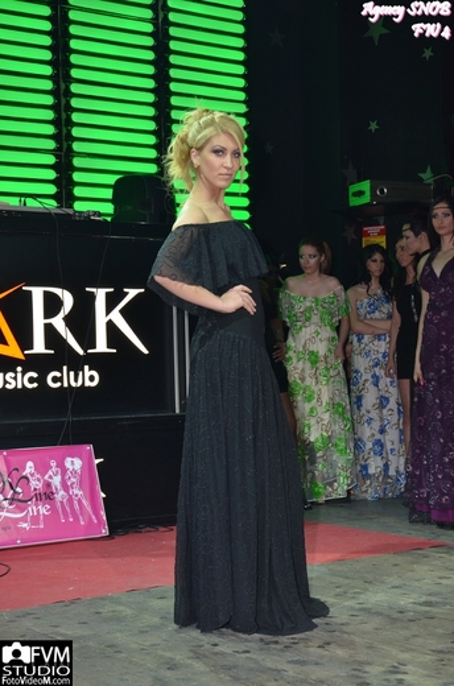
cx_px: 227
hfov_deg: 23.7
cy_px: 343
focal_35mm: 57
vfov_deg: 35.1
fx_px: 1084
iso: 640
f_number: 6.3
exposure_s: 1/60
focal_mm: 38
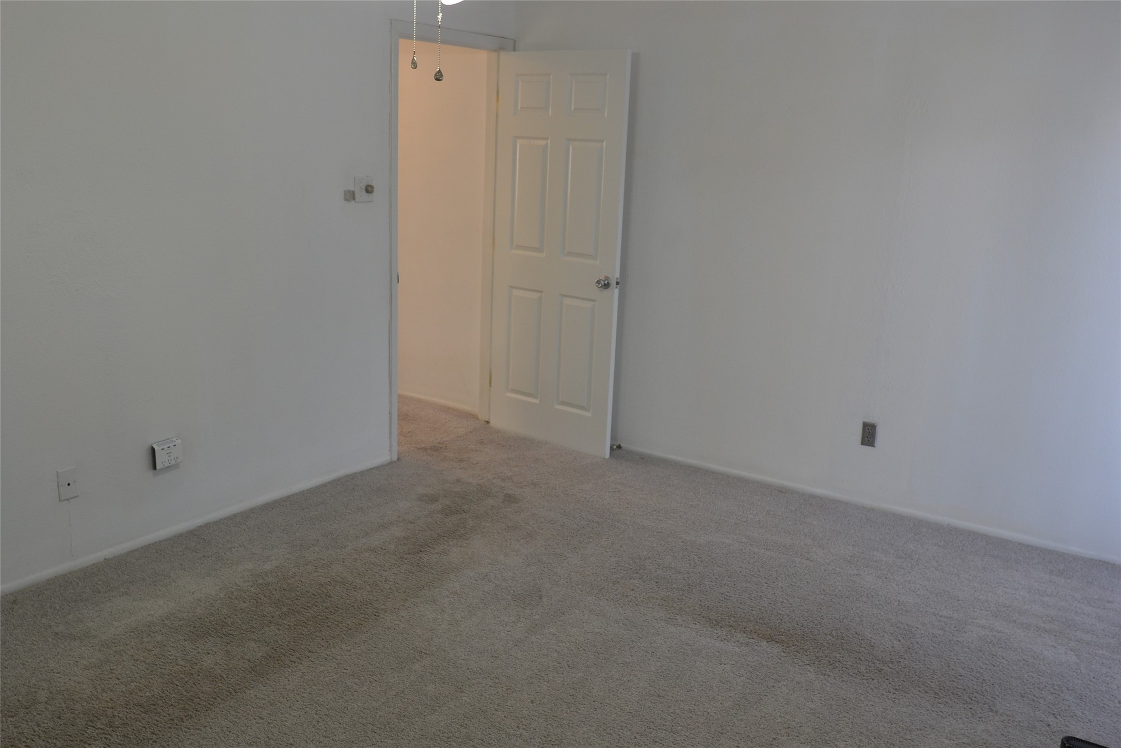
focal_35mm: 30
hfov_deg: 61.9
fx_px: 934
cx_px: 560
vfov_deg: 43.6
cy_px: 374
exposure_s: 1/80
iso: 400
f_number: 4.5
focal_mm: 20
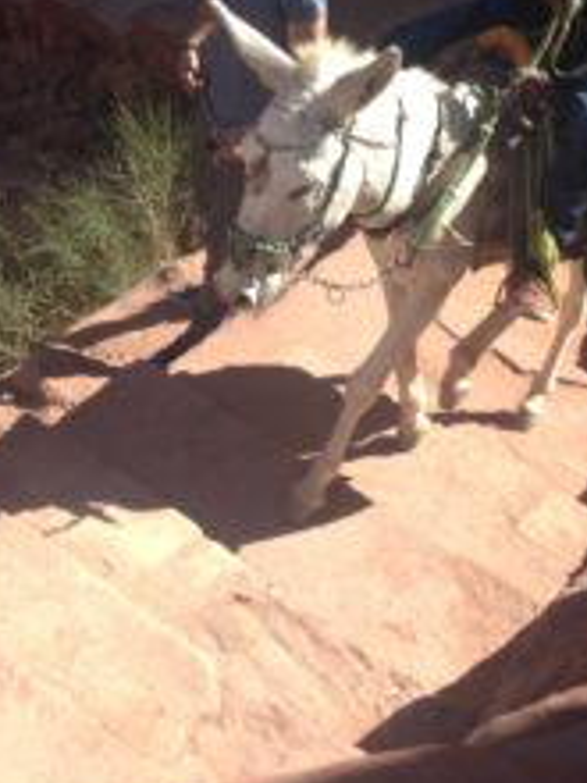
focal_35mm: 80
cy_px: 73
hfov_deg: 18.4
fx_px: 1809
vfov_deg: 23.7
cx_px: 331
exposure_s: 1/889
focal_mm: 4.12
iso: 50
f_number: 2.4
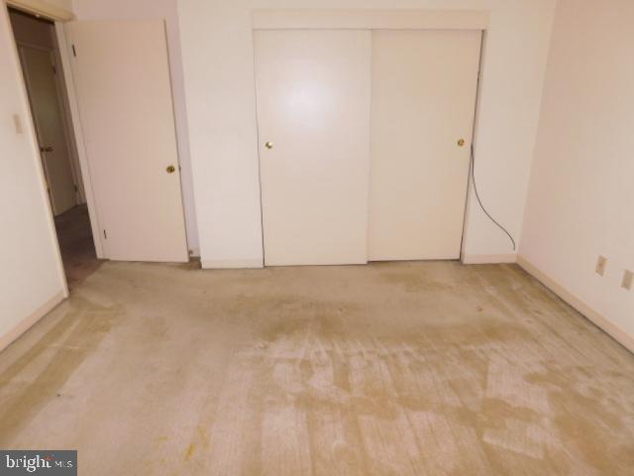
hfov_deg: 73.9
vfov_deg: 58.9
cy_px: 238
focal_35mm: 23
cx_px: 317
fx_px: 421
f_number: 3
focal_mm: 4
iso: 200
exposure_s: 1/30
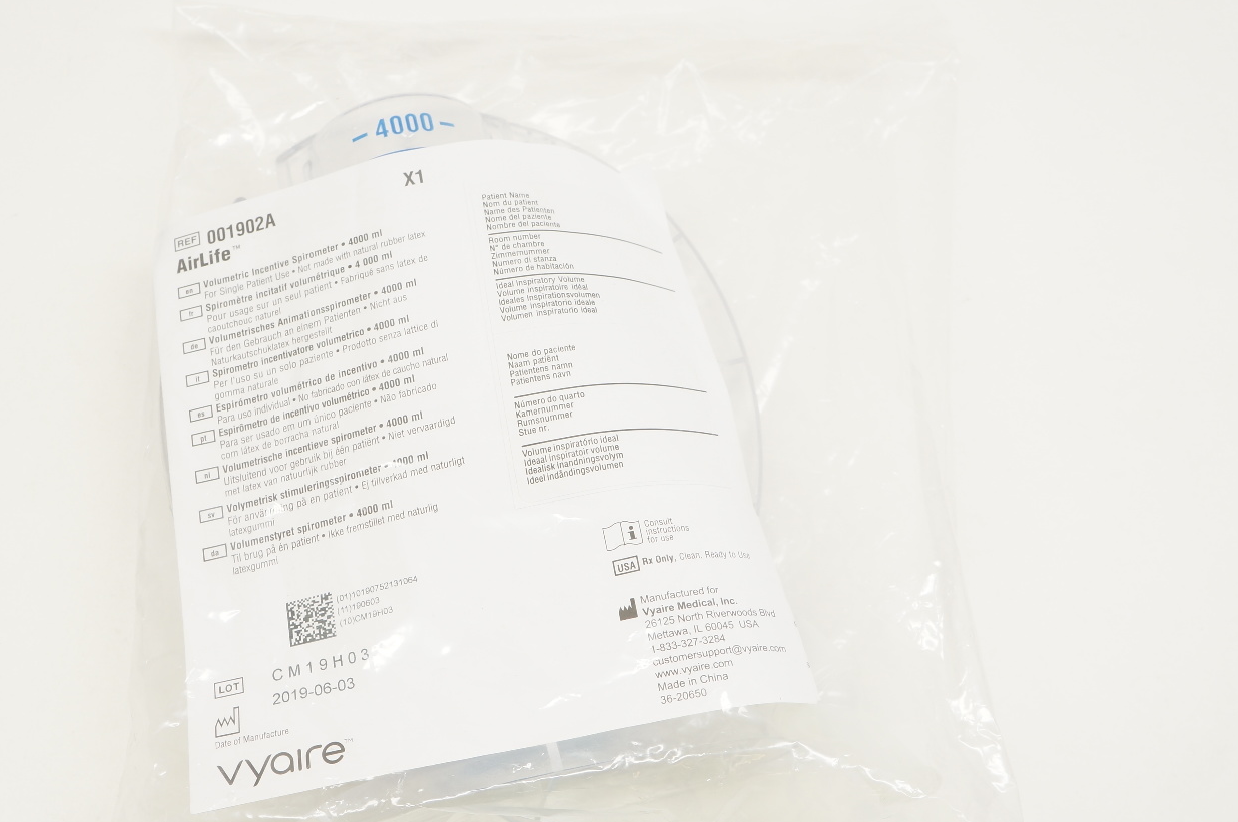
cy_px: 472
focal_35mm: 45
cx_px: 560
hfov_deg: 43.9
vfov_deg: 30.0
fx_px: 1534
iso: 400
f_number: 6.3
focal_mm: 23
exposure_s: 1/60
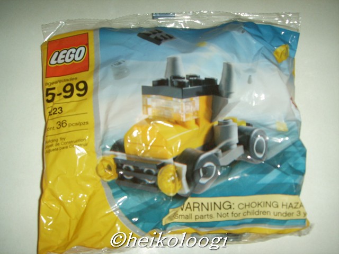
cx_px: 170
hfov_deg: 47.9
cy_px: 127
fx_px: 382
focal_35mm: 39
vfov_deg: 36.8
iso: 100
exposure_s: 1/45
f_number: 3.5
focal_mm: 6.6
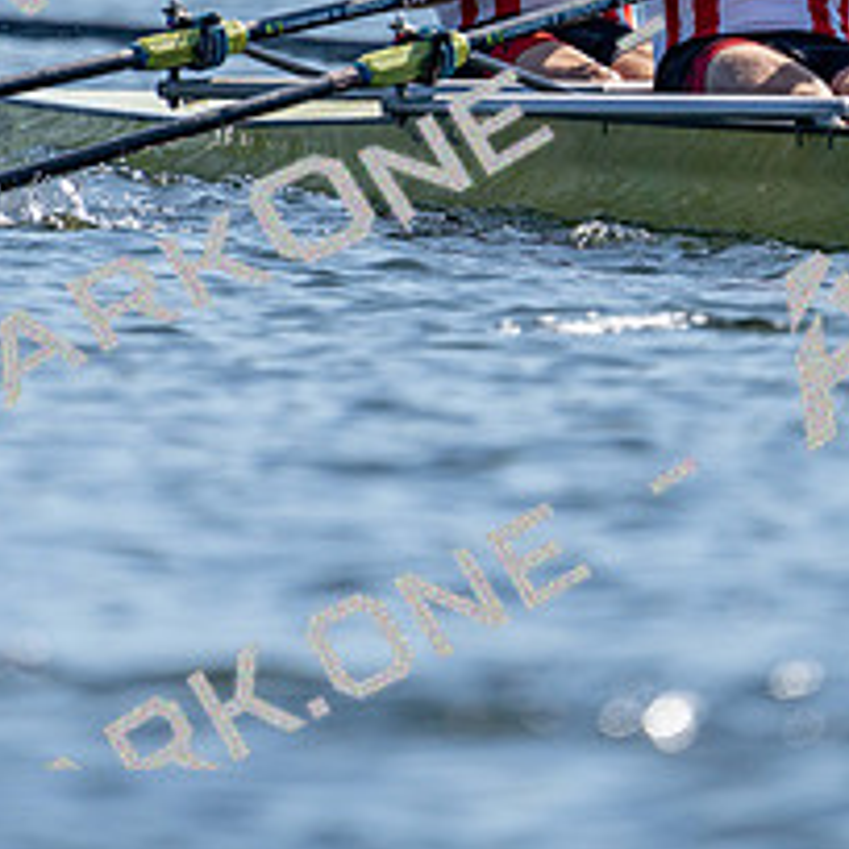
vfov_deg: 1.2
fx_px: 39819
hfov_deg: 1.2
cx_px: 429
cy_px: 56
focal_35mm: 1435
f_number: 6.3
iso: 250
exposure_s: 1/1600
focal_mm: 594
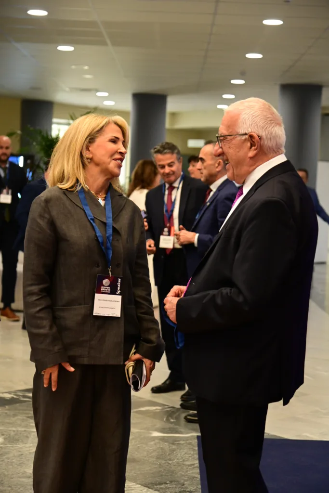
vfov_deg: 31.0
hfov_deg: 20.9
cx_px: 164
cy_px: 246
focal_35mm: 65
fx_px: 891
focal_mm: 65
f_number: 4
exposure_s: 1/320
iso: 3200
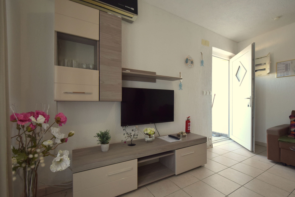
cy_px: 98
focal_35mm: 15
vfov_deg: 77.3
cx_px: 148
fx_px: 123
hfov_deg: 100.4
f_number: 5
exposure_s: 1/100
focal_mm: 10
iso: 400
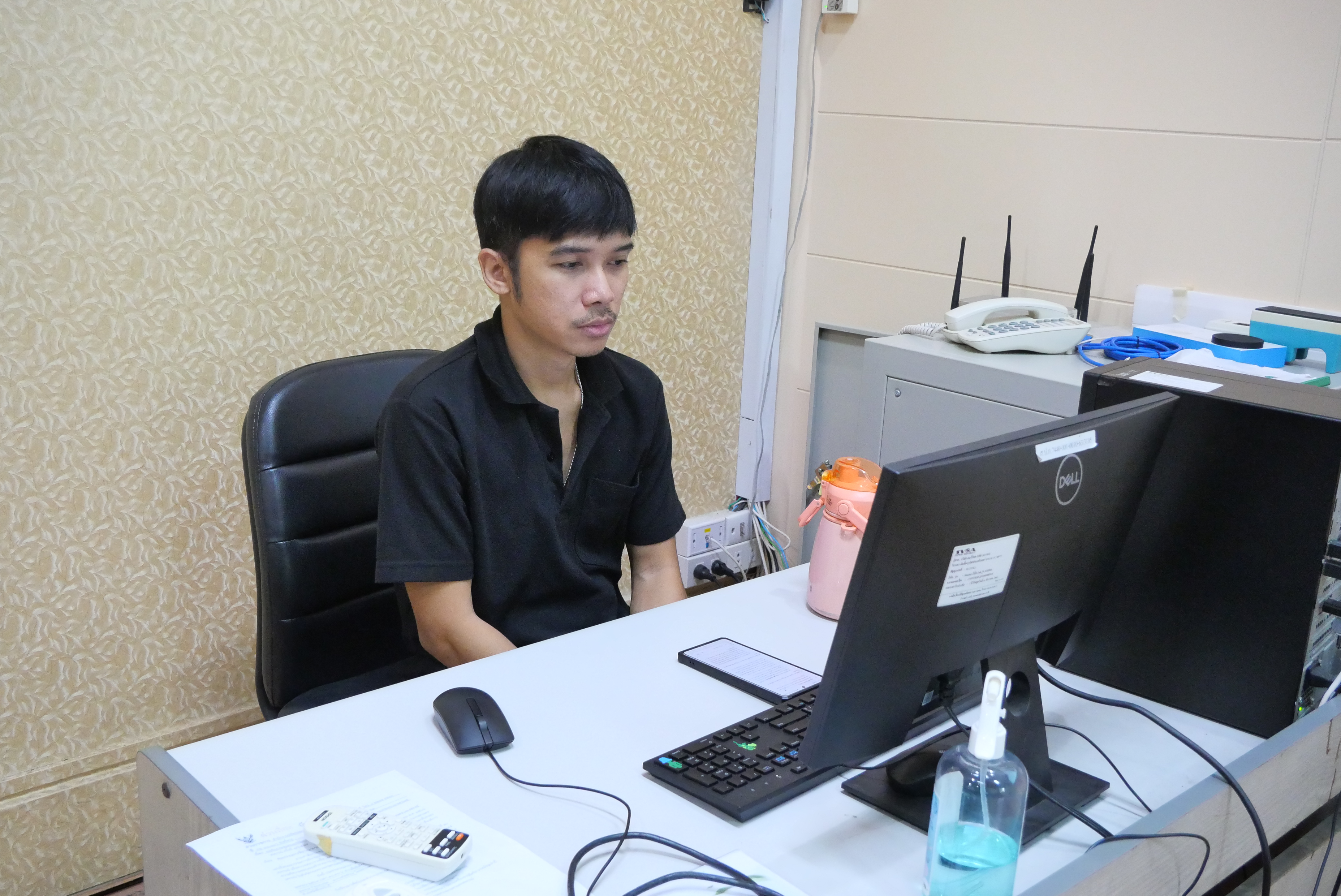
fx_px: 1305
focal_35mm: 35
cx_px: 670
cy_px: 448
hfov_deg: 54.4
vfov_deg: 37.9
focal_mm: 17
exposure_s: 1/30
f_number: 5
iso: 3200
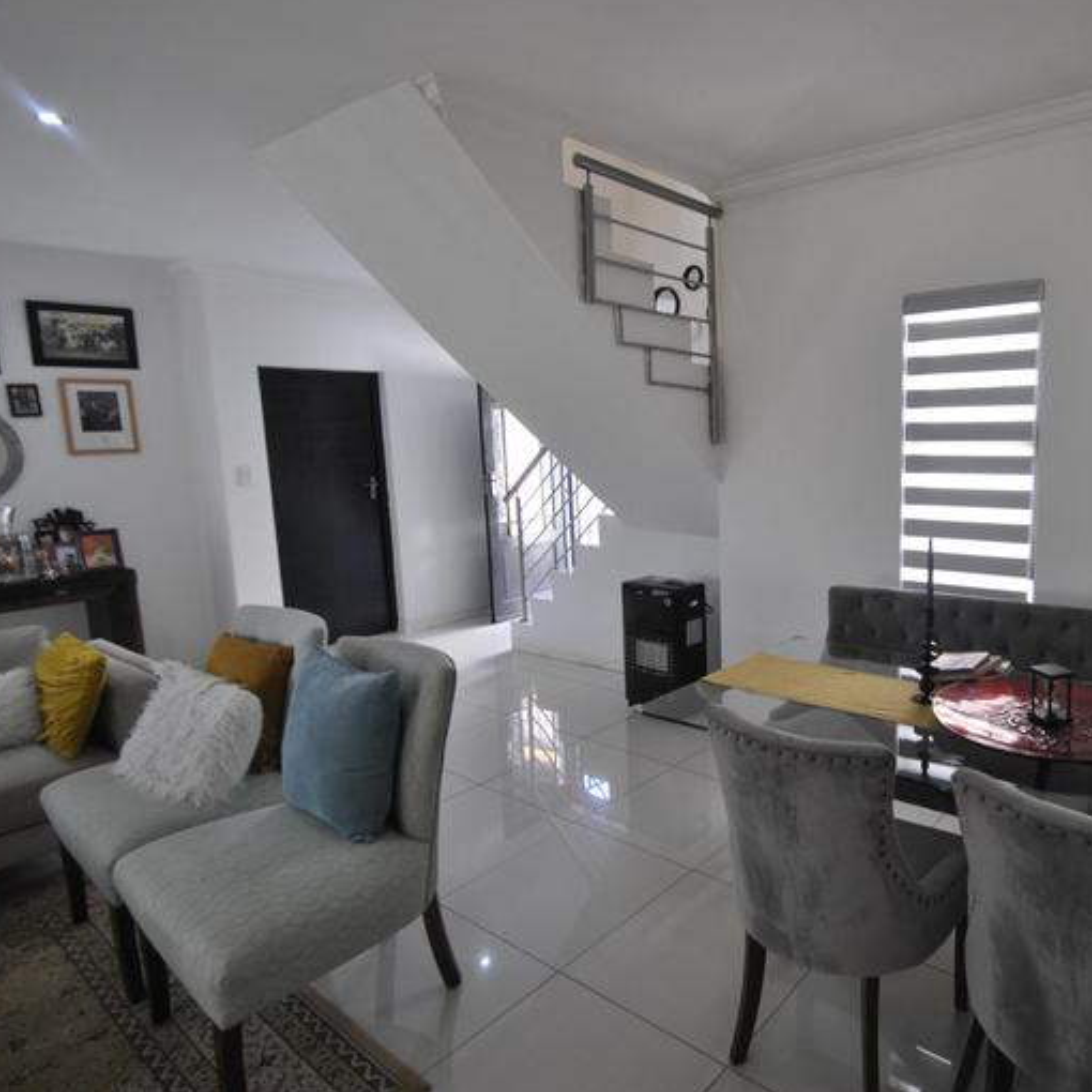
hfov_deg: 70.6
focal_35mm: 20
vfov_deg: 74.8
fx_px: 714
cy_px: 526
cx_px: 797
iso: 200
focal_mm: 10
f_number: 3.5
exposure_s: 1/40
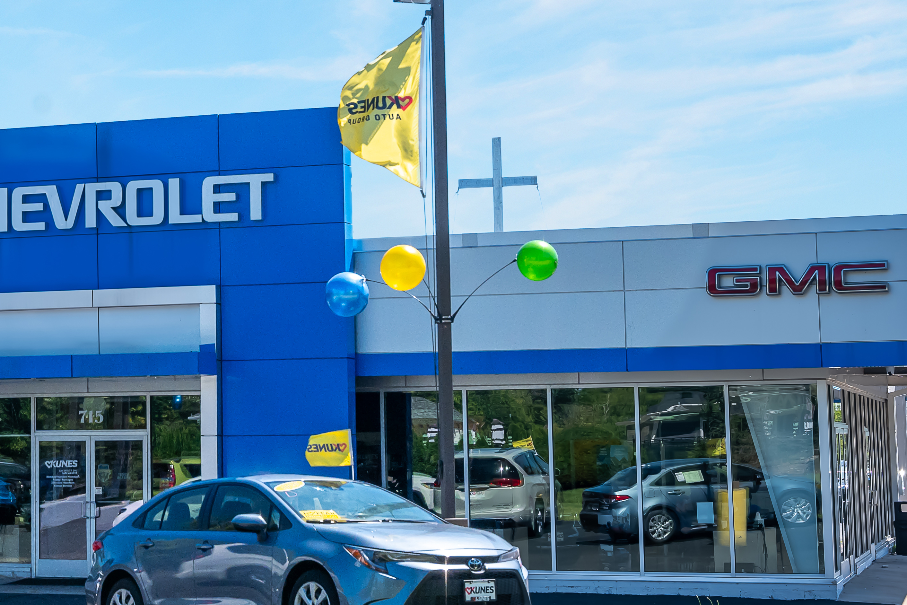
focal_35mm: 87
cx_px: 94
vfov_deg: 15.7
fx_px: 2192
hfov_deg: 22.8
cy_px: 205
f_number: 5
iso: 640
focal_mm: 41
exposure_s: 1/8000
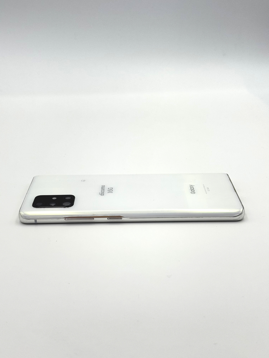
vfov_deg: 39.7
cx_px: 134
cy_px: 179
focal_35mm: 48
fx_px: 497
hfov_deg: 30.3
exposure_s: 1/588
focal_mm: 6.76
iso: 64
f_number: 1.78
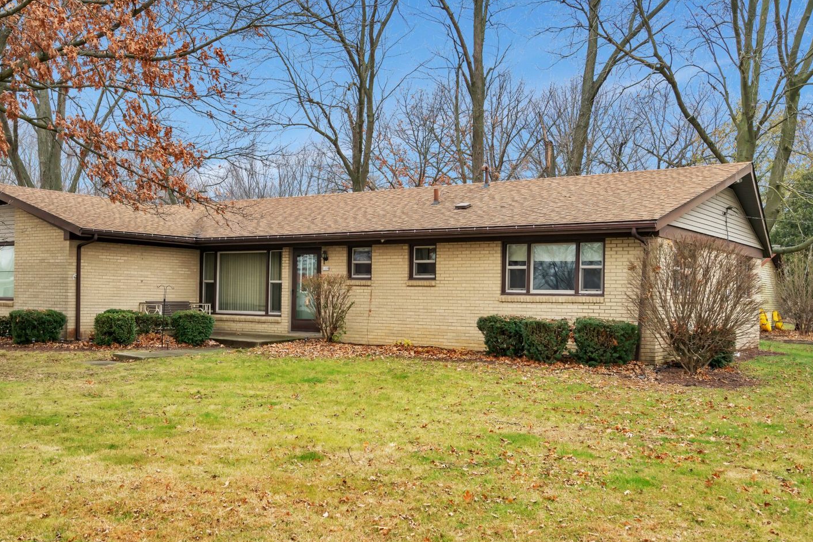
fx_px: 858
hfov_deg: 50.6
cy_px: 296
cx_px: 356
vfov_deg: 35.0
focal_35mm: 38
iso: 500
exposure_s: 1/250
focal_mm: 33
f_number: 9
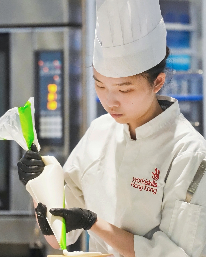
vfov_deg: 5.5
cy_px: 102
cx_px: 101
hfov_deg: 4.4
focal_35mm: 351
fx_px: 2676
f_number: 4
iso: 4000
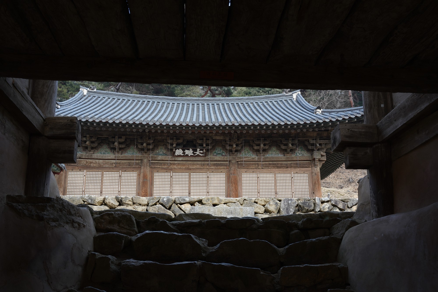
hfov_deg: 48.5
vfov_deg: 33.4
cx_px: 219
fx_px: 487
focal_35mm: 40
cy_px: 146
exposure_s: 1/100
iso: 400
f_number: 11
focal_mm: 40
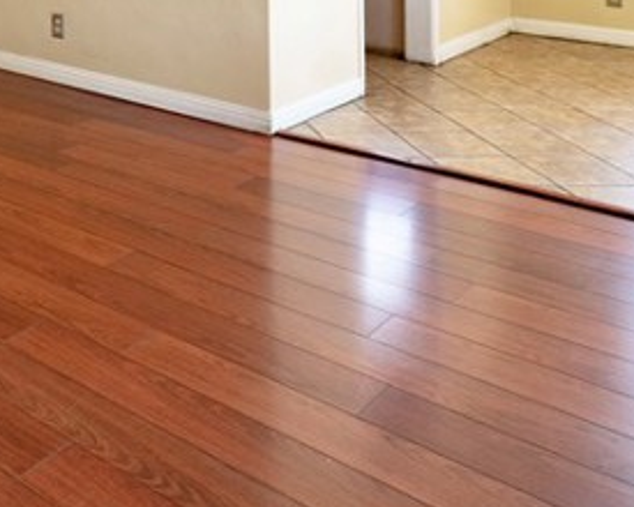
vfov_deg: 25.8
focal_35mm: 49
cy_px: -176
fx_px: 919
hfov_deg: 35.0
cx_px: 21
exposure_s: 1/40
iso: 100
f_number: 5.6
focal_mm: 14
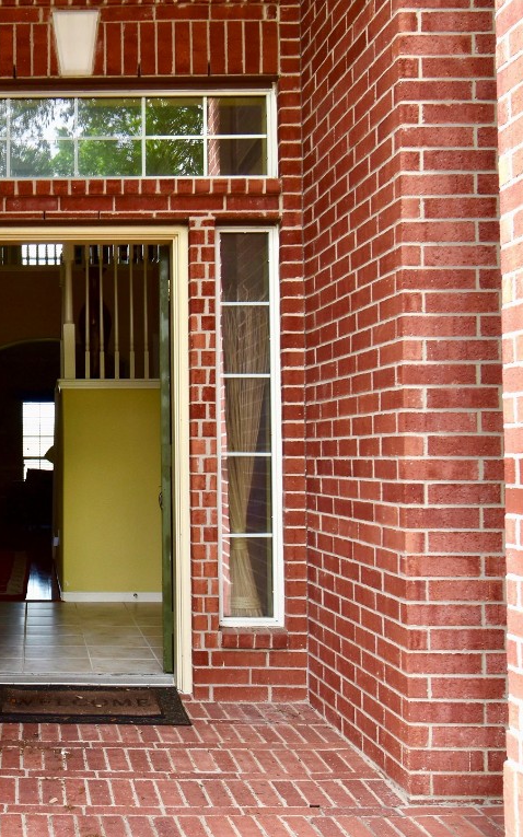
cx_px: -11
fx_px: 1049
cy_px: 419
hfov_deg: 26.4
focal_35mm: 46
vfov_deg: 43.5
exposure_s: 1/100
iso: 400
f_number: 9
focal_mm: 20
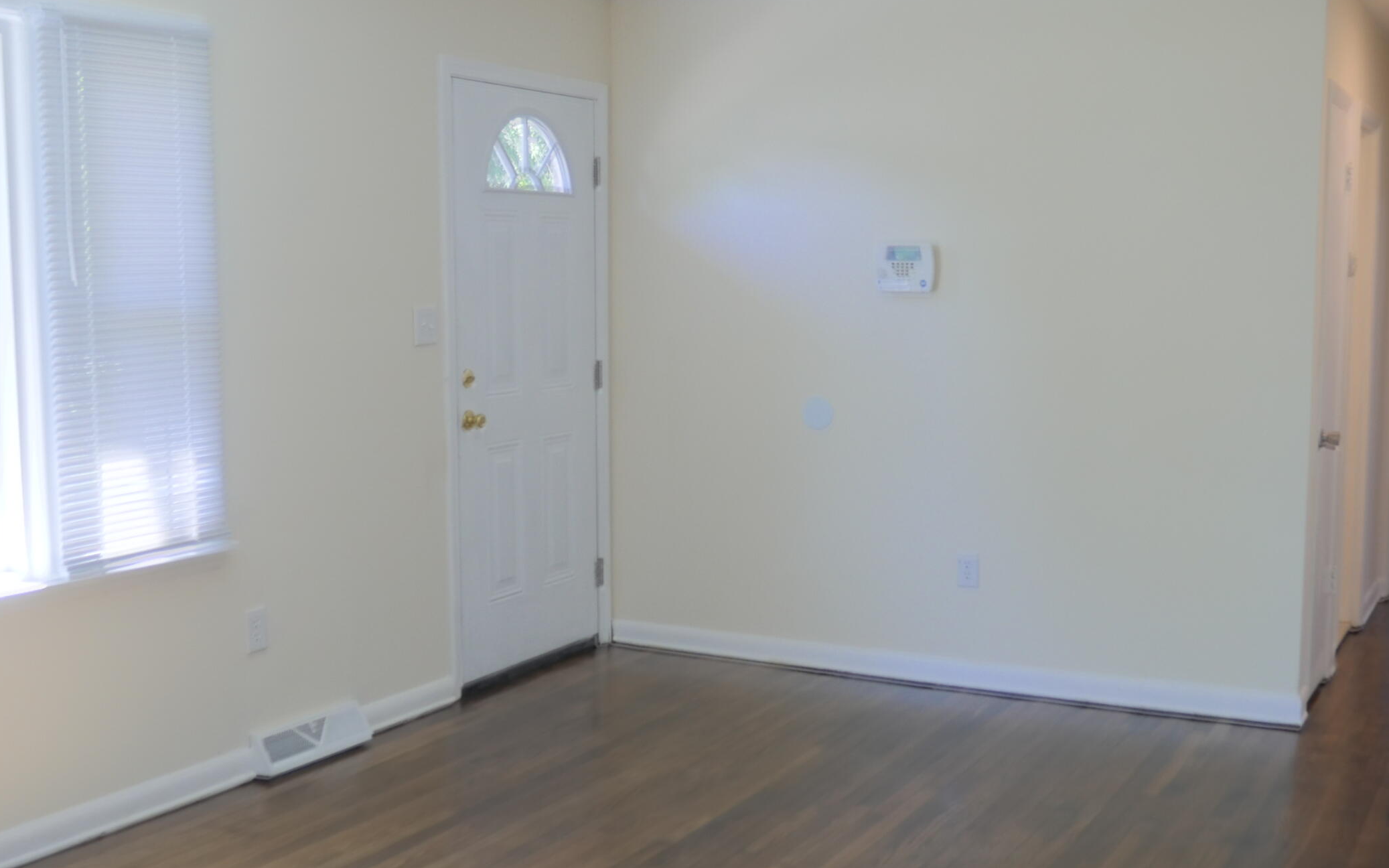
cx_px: 815
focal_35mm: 46
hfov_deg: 43.3
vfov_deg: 28.0
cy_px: 476
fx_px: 1741
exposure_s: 1/60
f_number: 3.6
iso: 400
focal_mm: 15
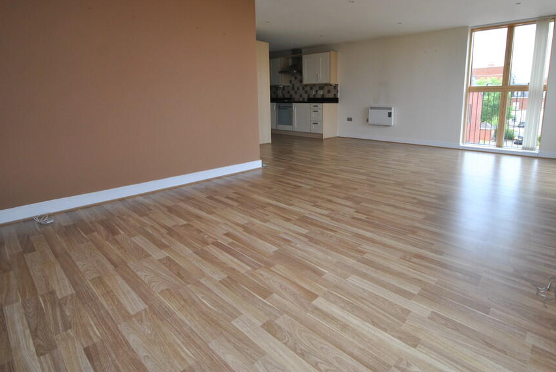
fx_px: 278
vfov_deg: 67.1
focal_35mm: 18
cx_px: 330
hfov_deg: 88.9
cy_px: 154
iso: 200
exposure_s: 1/100
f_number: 5
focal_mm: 10
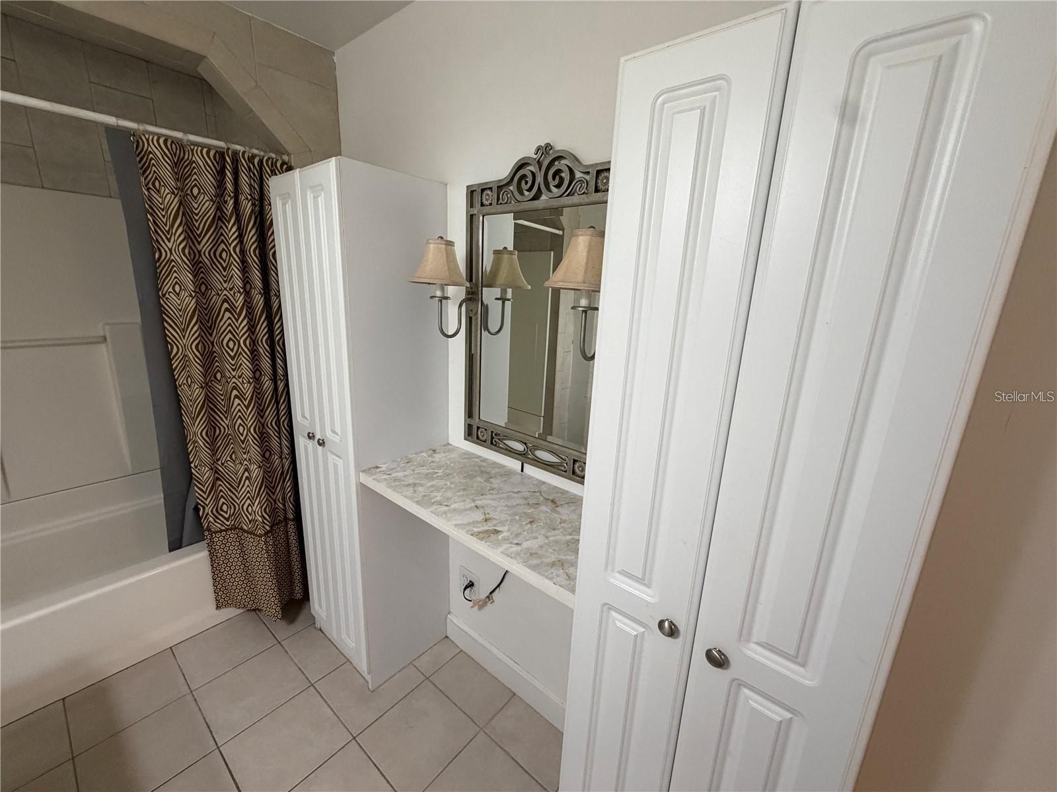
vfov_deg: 85.7
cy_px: 396
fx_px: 427
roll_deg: -2.4
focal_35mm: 14
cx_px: 528
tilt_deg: -14.5
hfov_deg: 102.1
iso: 320
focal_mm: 2.22
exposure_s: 1/60
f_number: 2.2
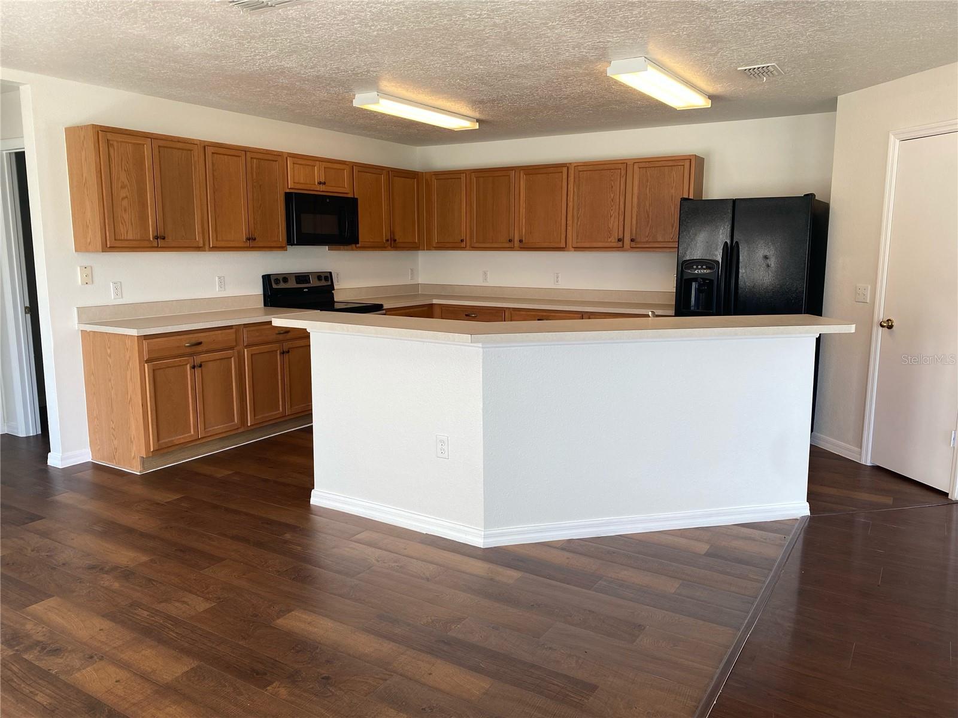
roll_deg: +0.8
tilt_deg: -8.1
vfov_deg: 53.1
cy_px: 359
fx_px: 720
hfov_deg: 67.3
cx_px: 479
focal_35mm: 26
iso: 32
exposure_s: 1/120
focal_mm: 4.25
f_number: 1.8
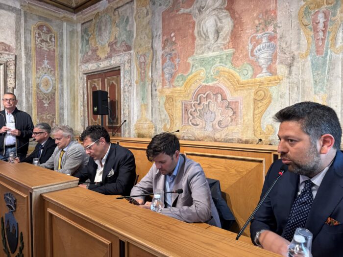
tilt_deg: -0.6
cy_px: 128
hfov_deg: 71.6
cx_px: 172
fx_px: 238
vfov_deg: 56.8
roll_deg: -0.7
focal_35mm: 24
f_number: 1.78
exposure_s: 1/50
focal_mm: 6.76
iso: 500
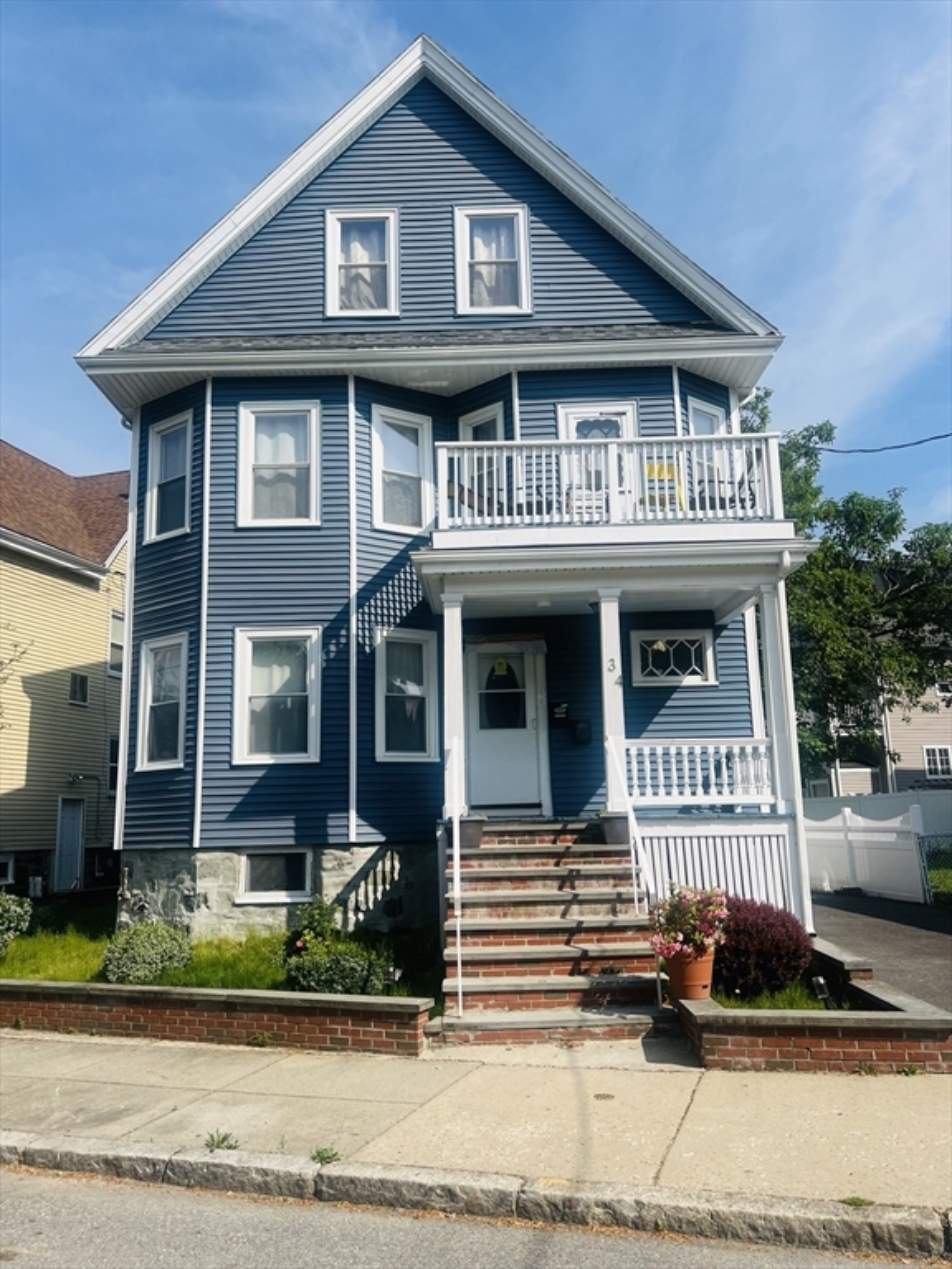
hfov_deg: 53.1
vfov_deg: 67.3
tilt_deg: +11.8
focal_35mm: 26
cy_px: 634
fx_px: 953
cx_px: 476
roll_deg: +0.3
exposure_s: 1/5587
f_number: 1.5
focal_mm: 5.7
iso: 50
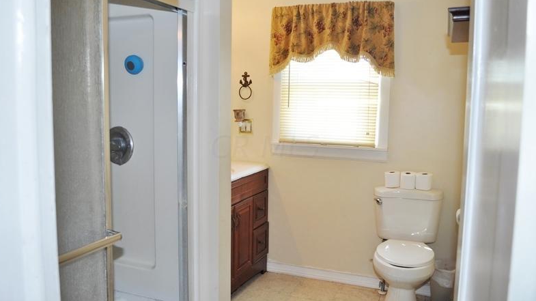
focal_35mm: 32
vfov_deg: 36.6
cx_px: 264
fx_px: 455
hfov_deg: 61.0
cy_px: 145
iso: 360
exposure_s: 1/60
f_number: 4
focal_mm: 20
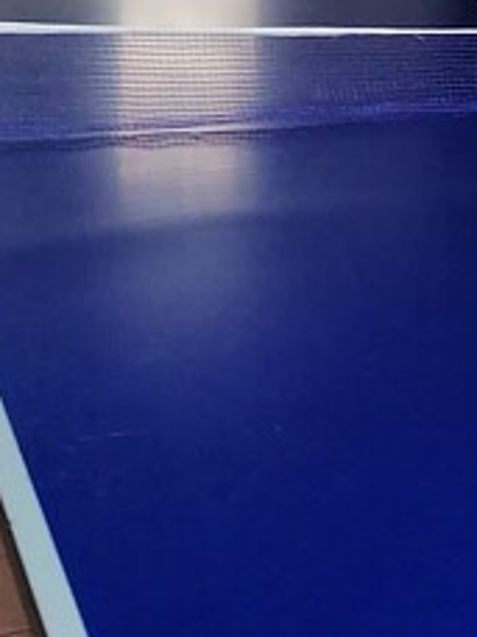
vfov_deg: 16.0
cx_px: 909
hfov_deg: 11.2
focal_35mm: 121
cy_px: 39
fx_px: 2223
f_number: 1.8
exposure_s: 1/100
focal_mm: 4.75
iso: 200
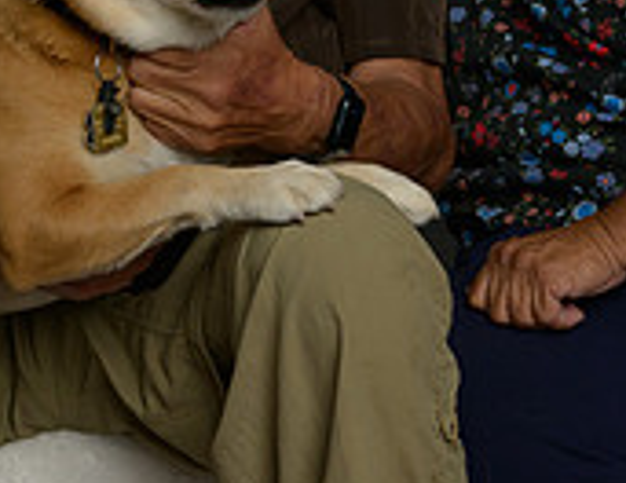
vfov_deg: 8.9
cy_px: -192
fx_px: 3052
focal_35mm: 167
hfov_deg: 11.7
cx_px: 399
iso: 400
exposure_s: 1/125
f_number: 10
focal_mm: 40
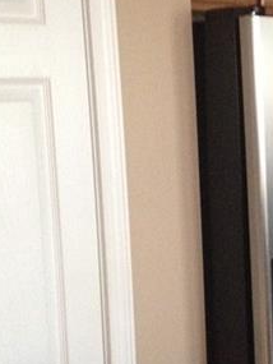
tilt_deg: -8.2
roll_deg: +1.1
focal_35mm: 89
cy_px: 208
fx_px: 935
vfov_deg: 22.0
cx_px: 336
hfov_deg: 15.9
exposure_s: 1/15
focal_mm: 4.12
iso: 500
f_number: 2.4
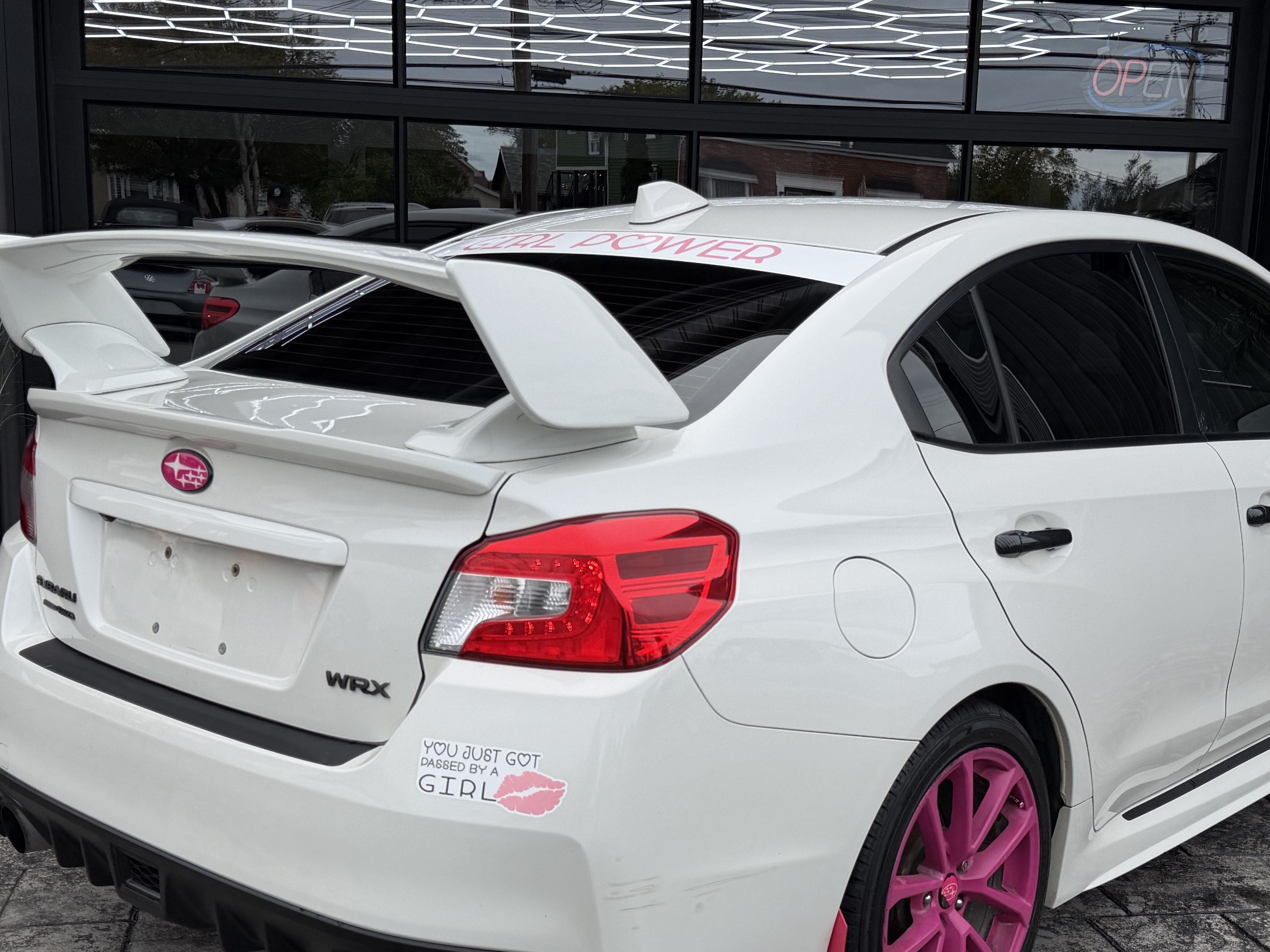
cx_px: 627
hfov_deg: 42.9
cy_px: 575
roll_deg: -1.4
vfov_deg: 32.8
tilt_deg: -11.5
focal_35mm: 44
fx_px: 1614
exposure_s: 1/2370
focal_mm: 6.76
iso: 80
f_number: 1.78
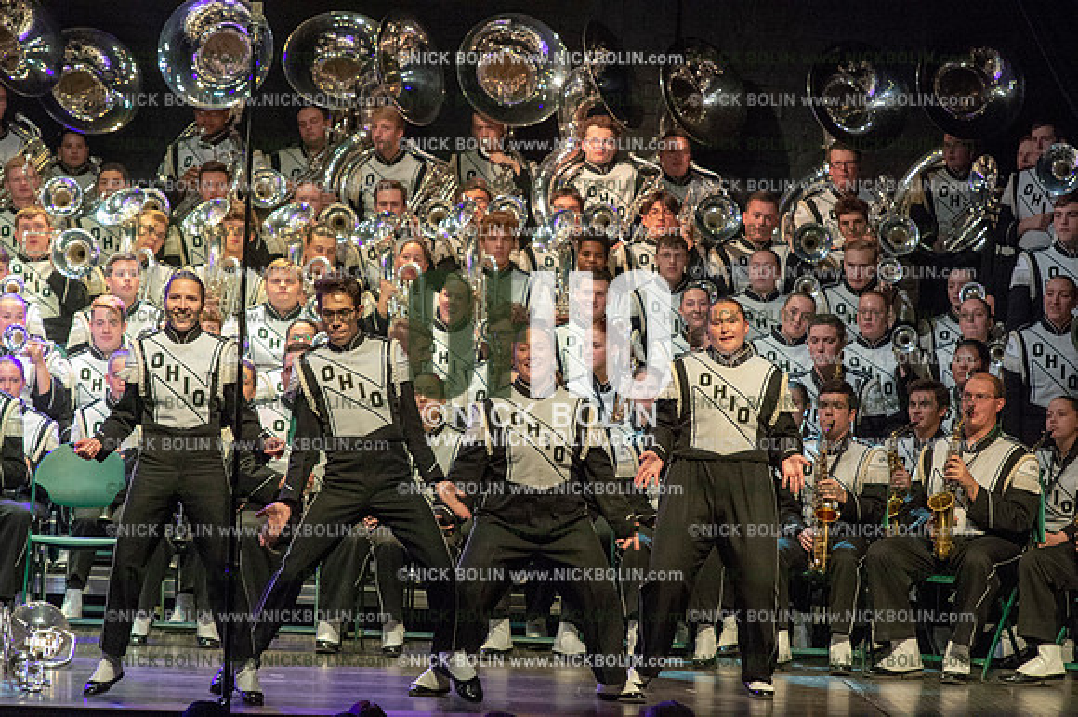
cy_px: 358
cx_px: 539
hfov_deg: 9.4
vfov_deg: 6.2
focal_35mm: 220
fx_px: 6584
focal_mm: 220
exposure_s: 1/200
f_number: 7.1
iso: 8000
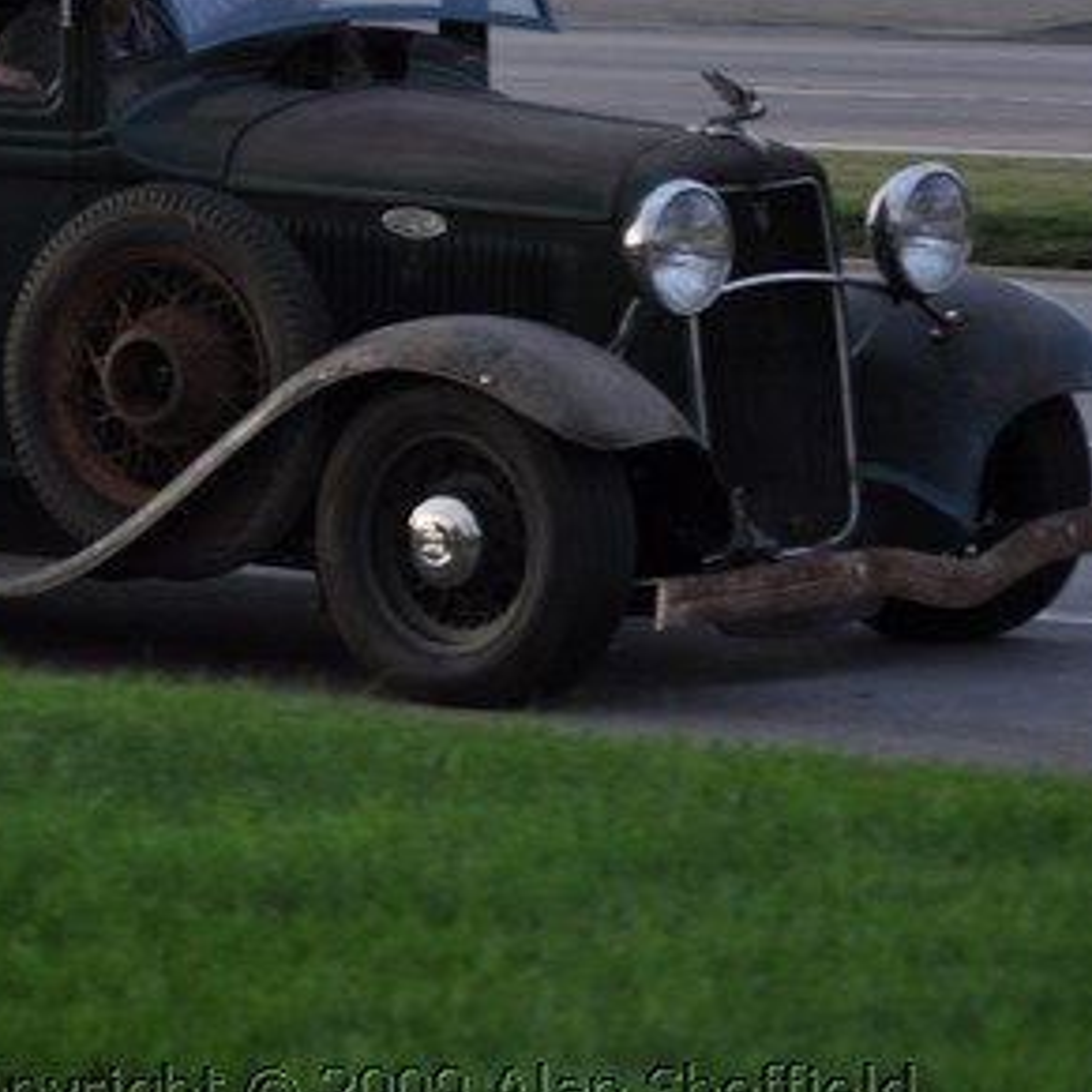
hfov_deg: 6.9
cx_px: 428
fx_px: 8994
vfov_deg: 6.9
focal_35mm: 252
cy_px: 129
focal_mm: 72
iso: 400
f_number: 4.5
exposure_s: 1/320
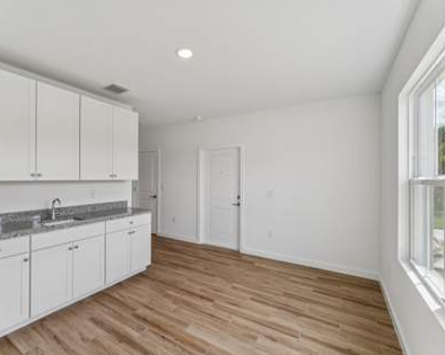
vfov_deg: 80.4
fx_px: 211
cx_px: 202
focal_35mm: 16
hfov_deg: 92.9
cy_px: 179
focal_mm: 14
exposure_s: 1/25
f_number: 8
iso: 200
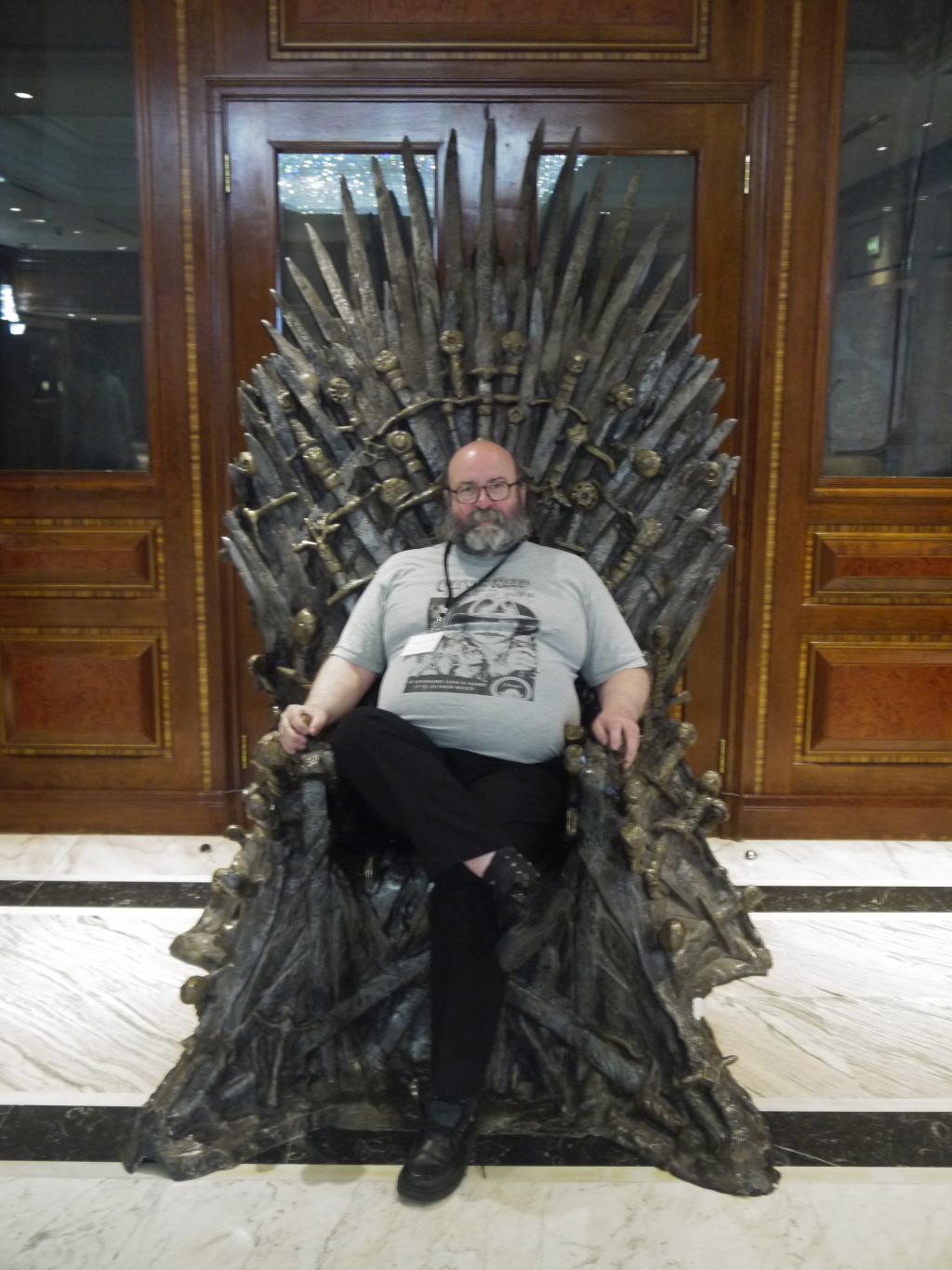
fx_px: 1320
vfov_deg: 51.4
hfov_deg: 39.7
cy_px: 635
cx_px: 476
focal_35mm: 36
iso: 800
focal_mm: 18
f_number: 4.1
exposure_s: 1/8
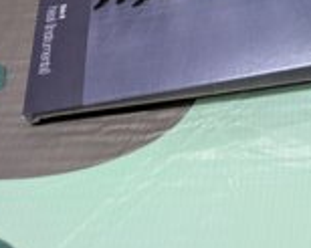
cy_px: -37
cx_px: 374
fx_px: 561
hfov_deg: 27.3
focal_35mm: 61
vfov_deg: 23.2
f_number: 1.68
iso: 304
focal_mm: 6.9
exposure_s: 1/30
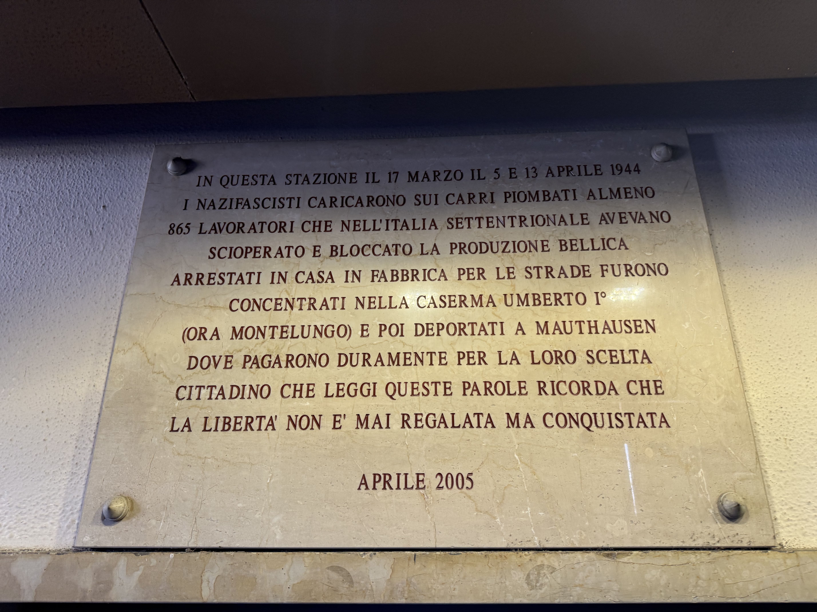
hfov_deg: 71.6
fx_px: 566
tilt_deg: +26.0
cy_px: 306
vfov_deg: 56.8
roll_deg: +0.3
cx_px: 408
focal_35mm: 24
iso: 125
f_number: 1.78
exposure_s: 1/98
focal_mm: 6.76
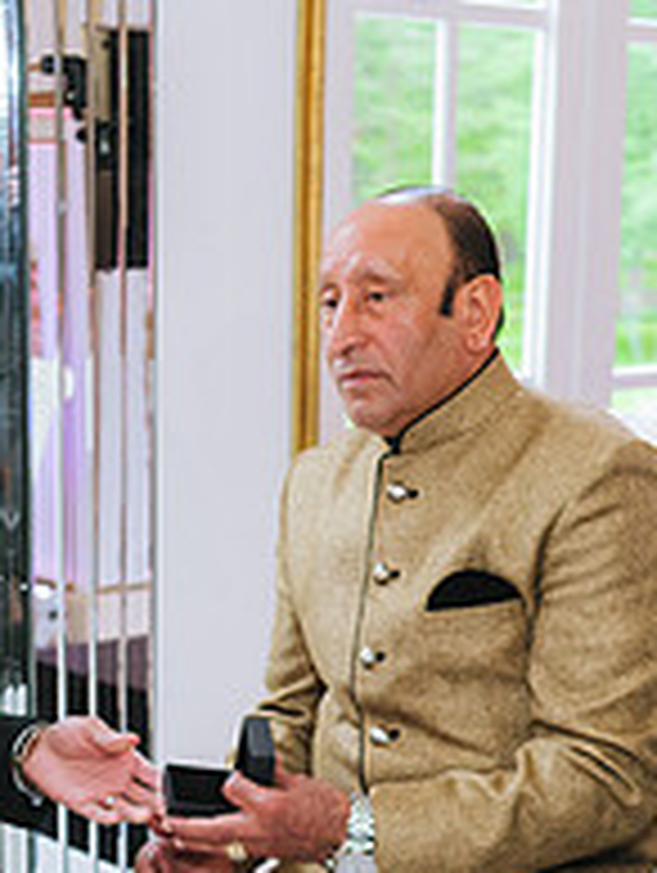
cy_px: 727
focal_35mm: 92
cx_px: 126
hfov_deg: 16.0
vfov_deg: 21.0
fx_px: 2323
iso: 800
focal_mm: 32
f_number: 2.8
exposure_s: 1/200
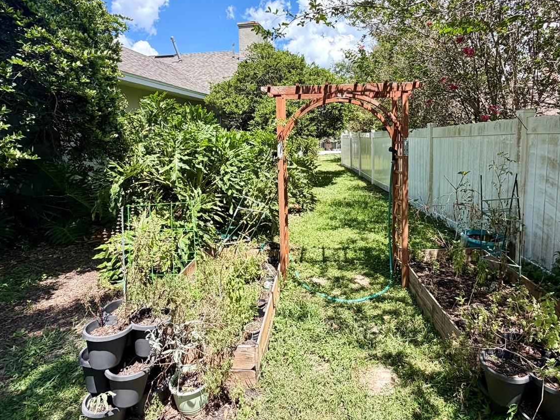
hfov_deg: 81.6
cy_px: 167
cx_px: 302
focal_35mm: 20
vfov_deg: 65.3
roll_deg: +0.8
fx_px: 324
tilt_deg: -4.4
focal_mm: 2.22
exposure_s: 1/569
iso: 40
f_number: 2.2
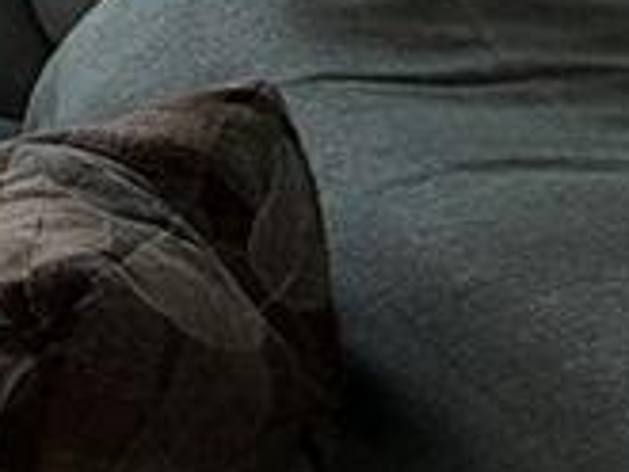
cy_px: -601
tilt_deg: -11.9
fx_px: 1582
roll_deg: +1.1
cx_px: -1086
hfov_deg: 12.8
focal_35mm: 87
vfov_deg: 13.4
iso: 50
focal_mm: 2.22
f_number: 2.2
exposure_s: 1/125
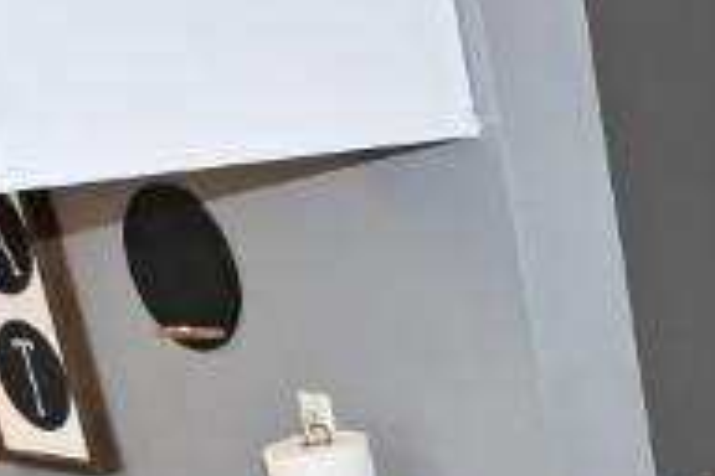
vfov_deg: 14.5
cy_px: 647
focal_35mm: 90
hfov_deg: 18.2
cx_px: 1259
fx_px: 1787
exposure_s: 1/100
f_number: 5
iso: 200
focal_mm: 12
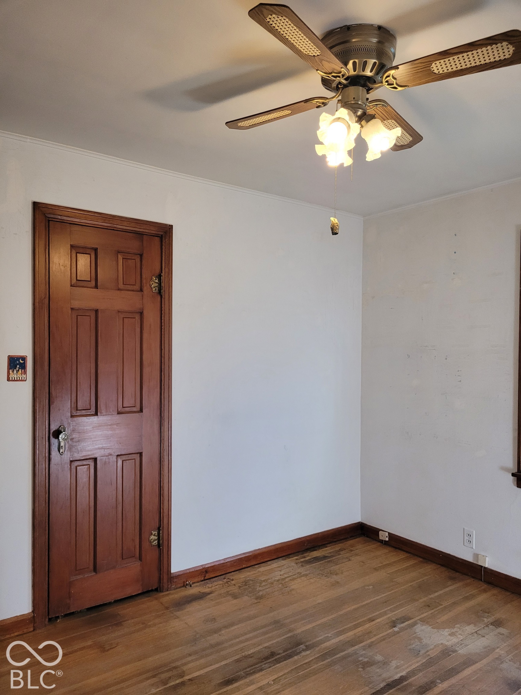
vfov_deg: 67.3
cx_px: 260
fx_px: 522
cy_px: 348
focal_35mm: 26
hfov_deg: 53.1
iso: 320
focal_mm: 5.4
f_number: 1.8
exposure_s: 1/120
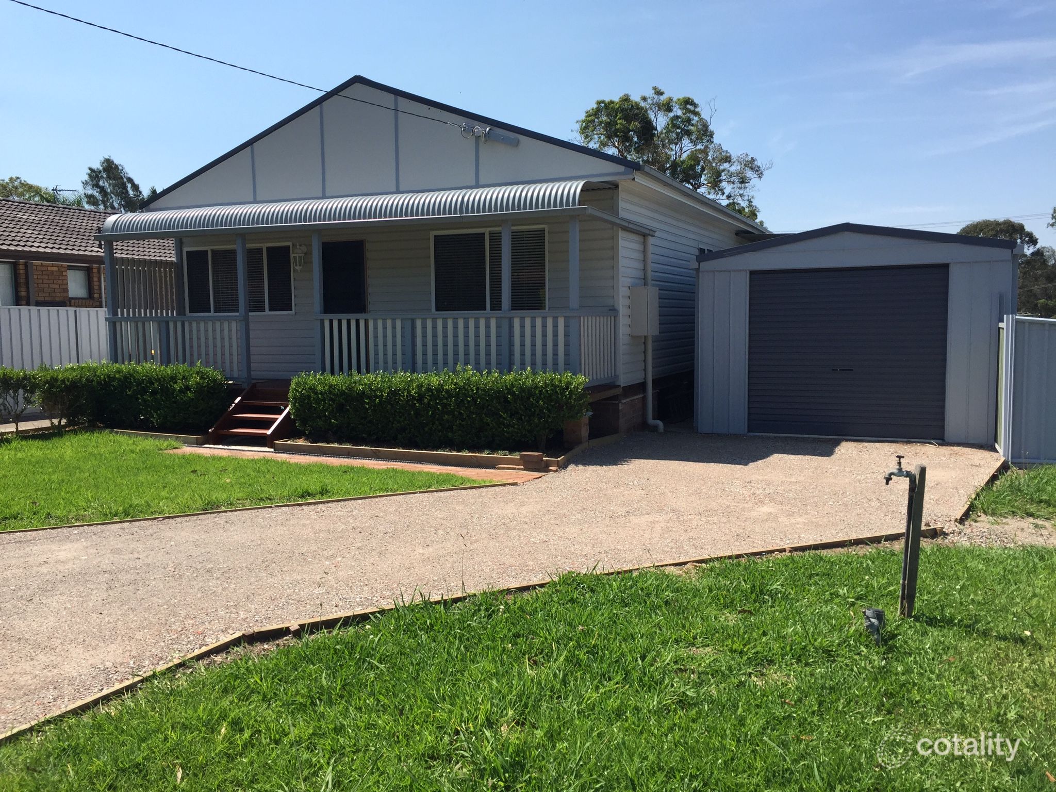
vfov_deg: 48.2
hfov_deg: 61.7
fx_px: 885
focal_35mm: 29
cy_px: 396
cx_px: 528
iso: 32
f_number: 2.2
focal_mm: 4.15
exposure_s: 1/1799
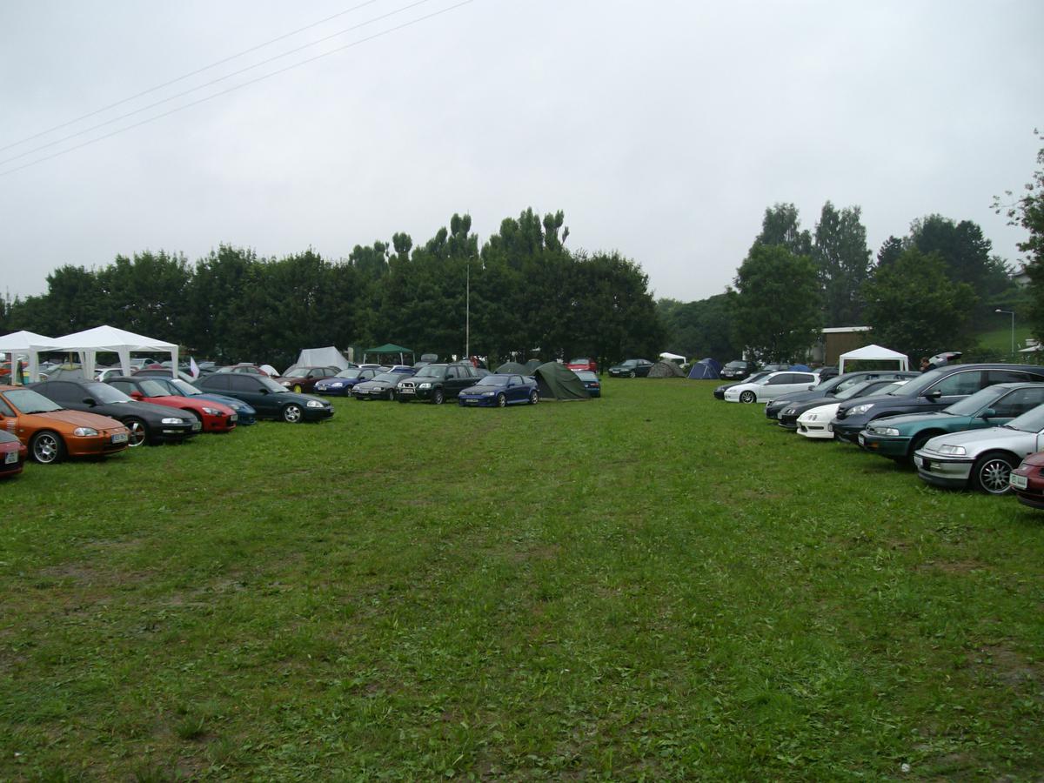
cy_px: 392
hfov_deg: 51.4
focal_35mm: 36
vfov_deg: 39.7
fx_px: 1086
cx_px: 522
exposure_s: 1/160
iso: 80
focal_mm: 6
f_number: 2.7
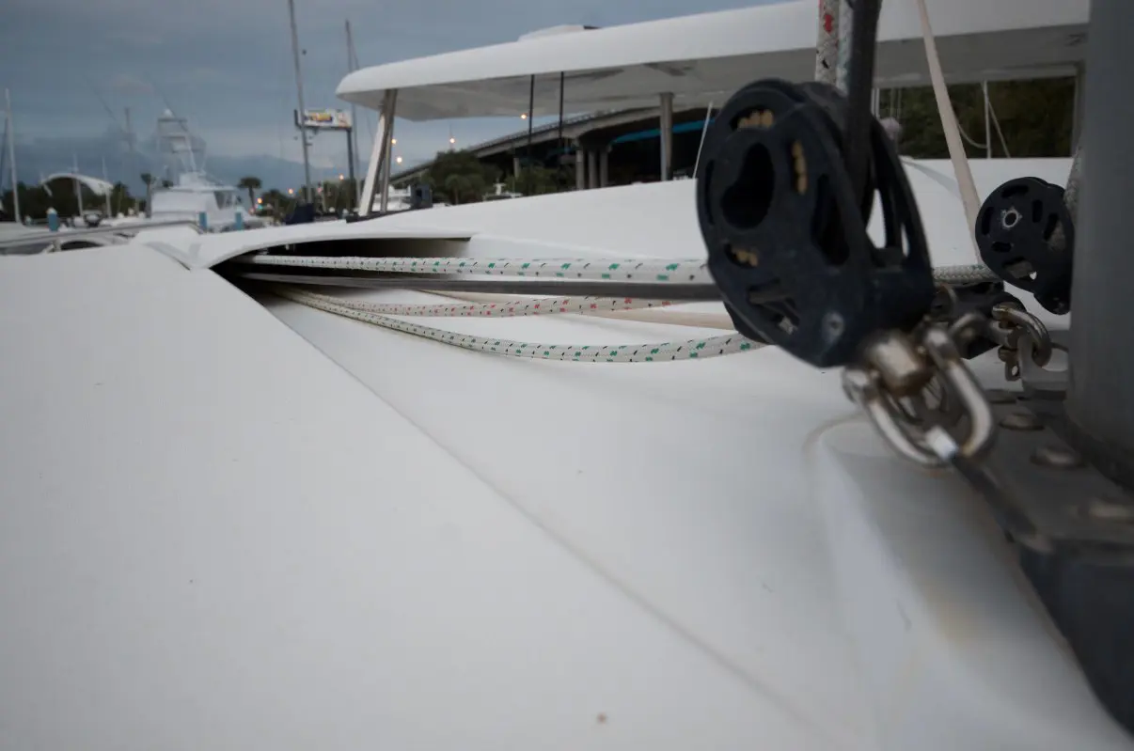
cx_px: 567
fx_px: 943
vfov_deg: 43.4
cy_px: 376
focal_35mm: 30
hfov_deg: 62.0
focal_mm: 20
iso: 500
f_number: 5.6
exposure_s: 1/60
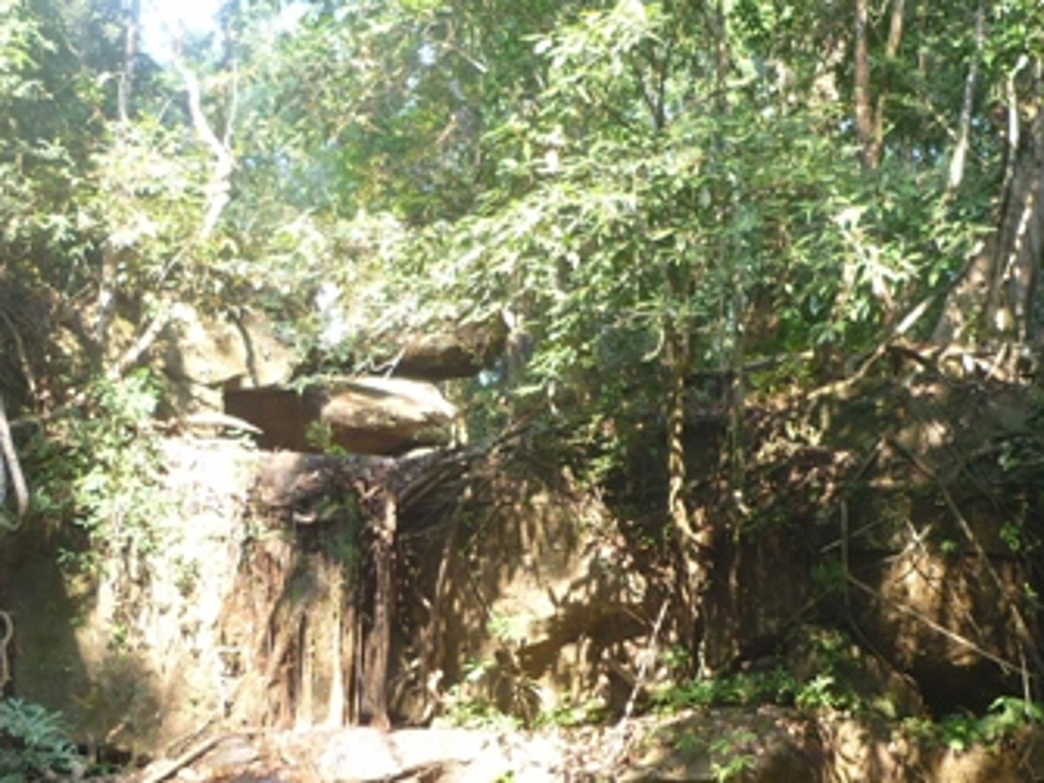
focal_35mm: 63
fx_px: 1899
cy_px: 615
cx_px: 570
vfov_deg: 23.0
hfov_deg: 30.7
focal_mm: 5.5
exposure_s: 1/40
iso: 80
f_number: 2.8
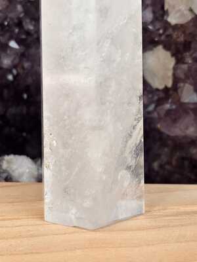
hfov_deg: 28.0
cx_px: 98
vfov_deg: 36.8
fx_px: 395
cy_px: 131
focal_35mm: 52
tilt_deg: -13.8
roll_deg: -0.4
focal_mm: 5.96
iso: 160
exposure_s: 1/45
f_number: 1.6
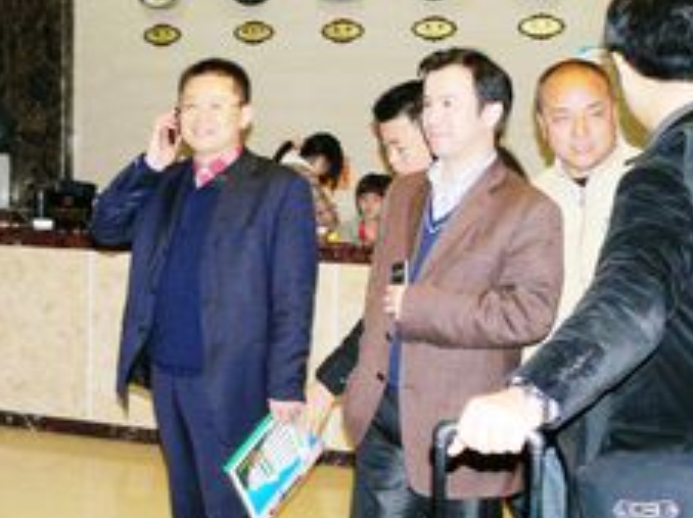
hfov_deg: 30.3
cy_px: 264
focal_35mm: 62
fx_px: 1240
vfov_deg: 23.6
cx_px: 120
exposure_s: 1/30
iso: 320
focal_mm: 7.4
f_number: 2.8
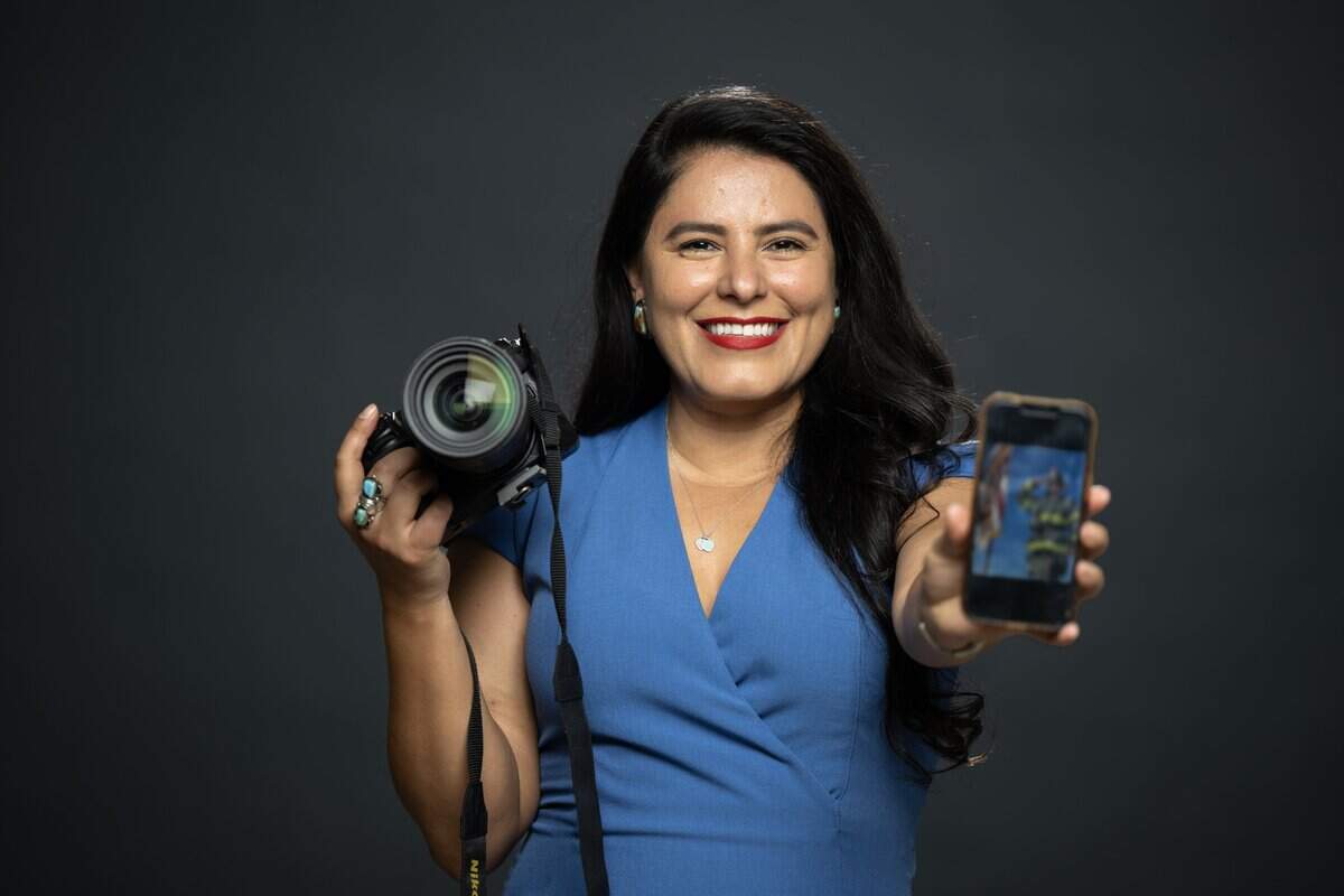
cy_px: 448
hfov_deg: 13.7
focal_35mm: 150
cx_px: 672
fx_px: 5600
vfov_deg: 9.1
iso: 50
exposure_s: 1/100
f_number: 2.8
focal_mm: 150
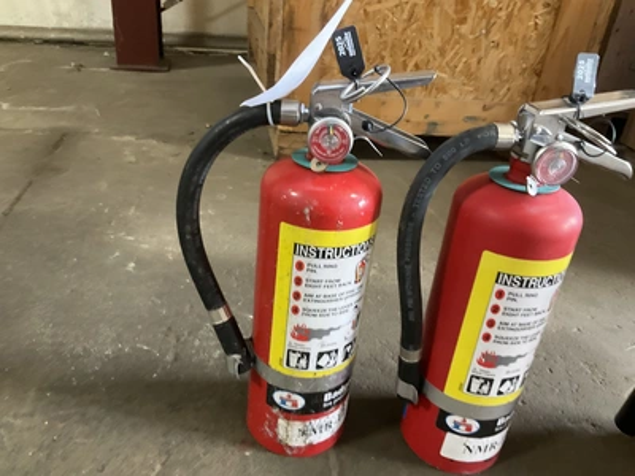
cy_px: 238
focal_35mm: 29
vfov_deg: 48.2
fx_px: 532
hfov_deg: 61.7
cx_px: 318
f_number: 1.8
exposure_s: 1/40
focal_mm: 3
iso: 250
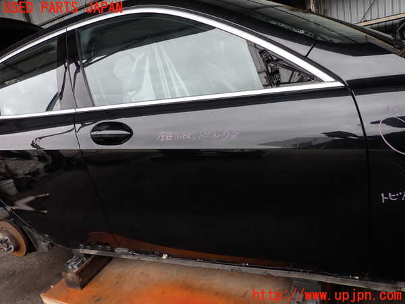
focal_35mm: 25
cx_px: 202
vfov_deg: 54.9
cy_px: 152
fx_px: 292
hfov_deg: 69.4
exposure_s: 1/125
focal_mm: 4.5
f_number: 2.8
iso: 100
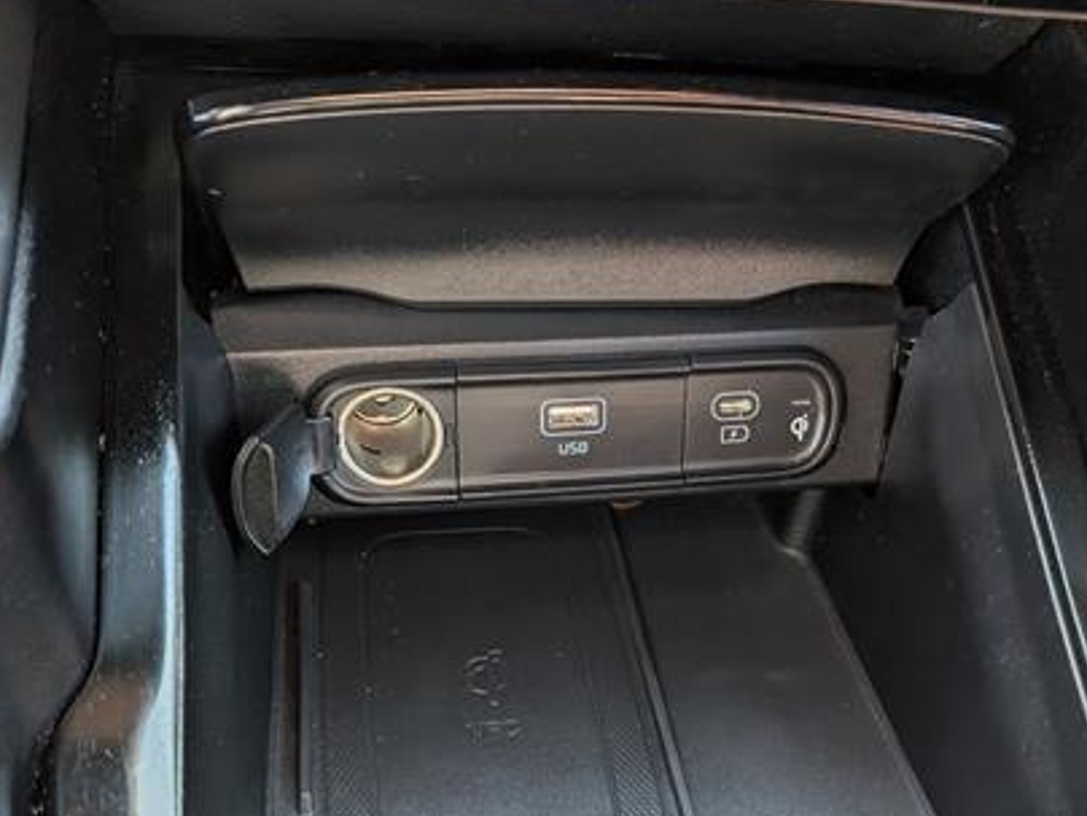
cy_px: 531
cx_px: 613
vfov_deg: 37.4
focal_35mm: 38
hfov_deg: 48.9
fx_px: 1193
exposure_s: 1/169
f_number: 1.68
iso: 26
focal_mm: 6.9
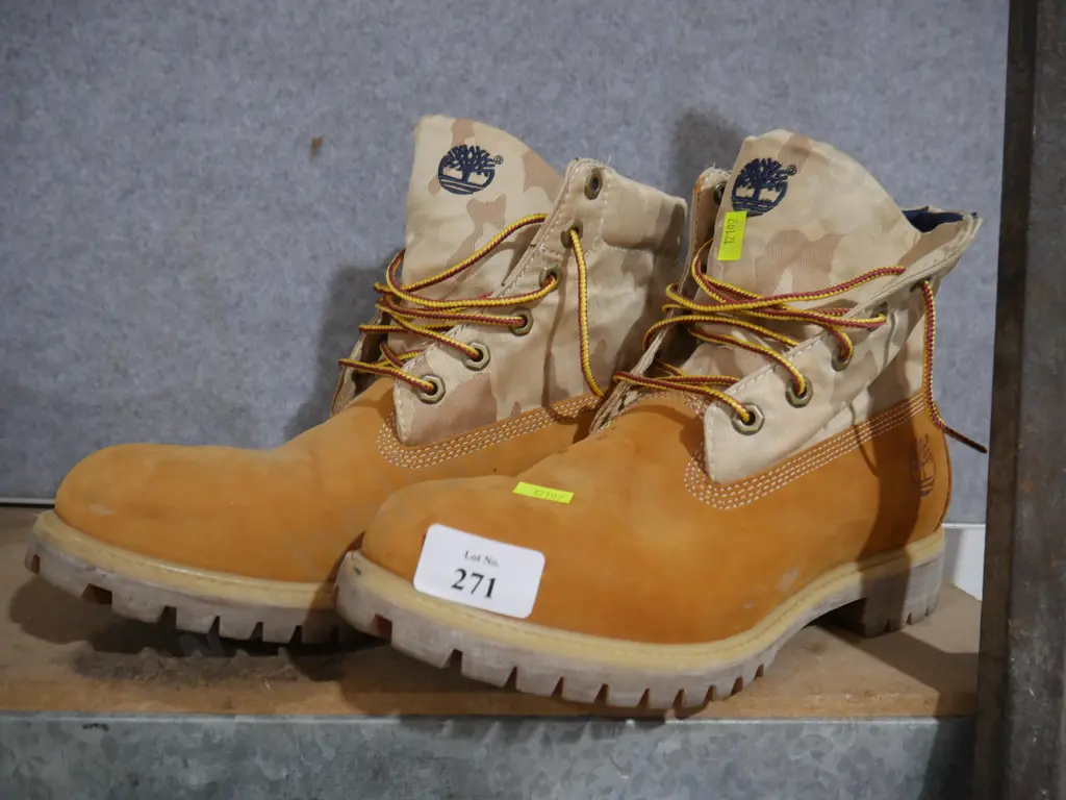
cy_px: 400
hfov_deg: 63.4
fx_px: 862
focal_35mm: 28
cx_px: 533
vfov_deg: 49.7
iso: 800
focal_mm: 14
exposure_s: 1/60
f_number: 3.5
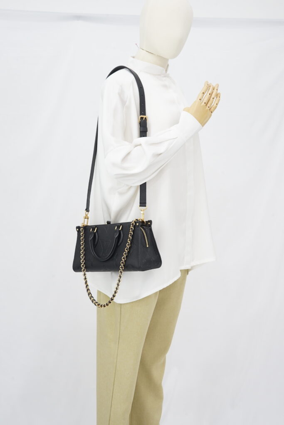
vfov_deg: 39.6
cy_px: 212
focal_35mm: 50
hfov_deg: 27.0
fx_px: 591
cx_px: 142
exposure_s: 1/2.5
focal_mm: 50
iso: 640
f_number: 10
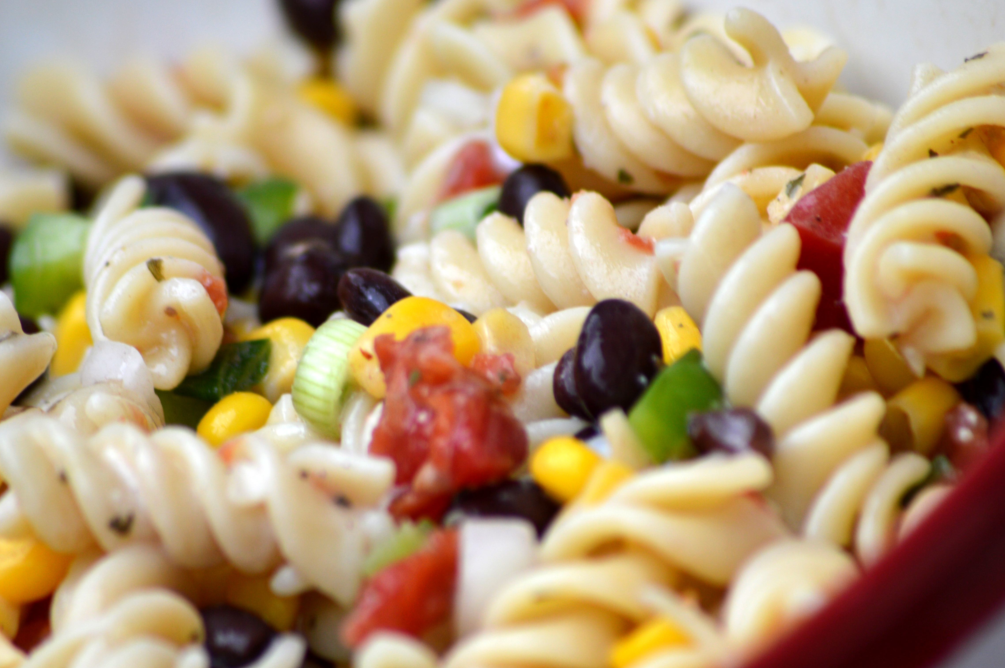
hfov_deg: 3.5
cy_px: 396
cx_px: 459
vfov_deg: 2.3
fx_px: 16595
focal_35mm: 595
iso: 100
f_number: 5.6
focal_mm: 300
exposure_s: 1/60
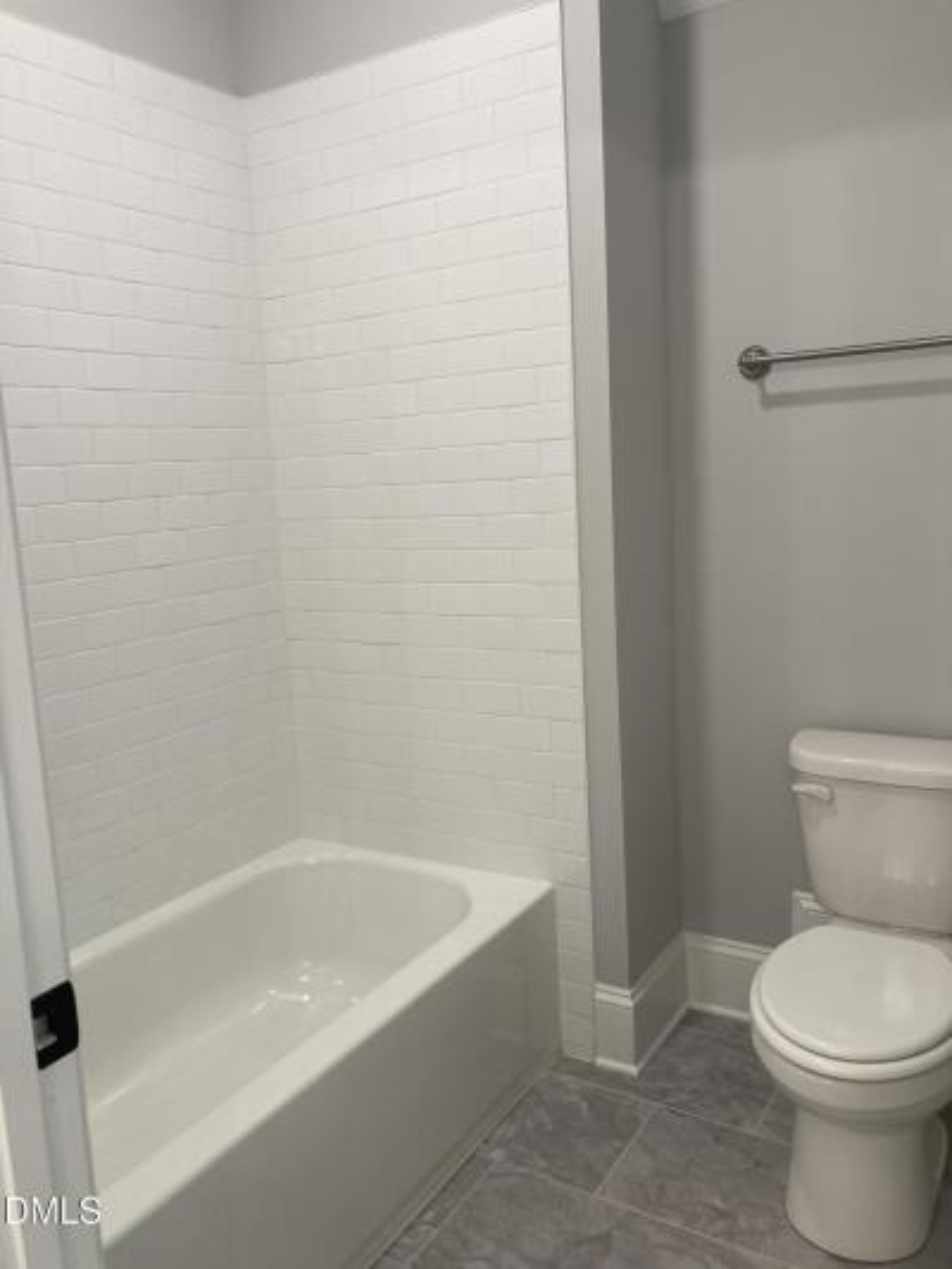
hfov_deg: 49.8
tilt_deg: -9.0
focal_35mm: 28
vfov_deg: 63.4
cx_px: 476
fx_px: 1026
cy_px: 634
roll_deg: +2.7
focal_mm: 3.99
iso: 50
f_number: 1.8
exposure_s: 1/60
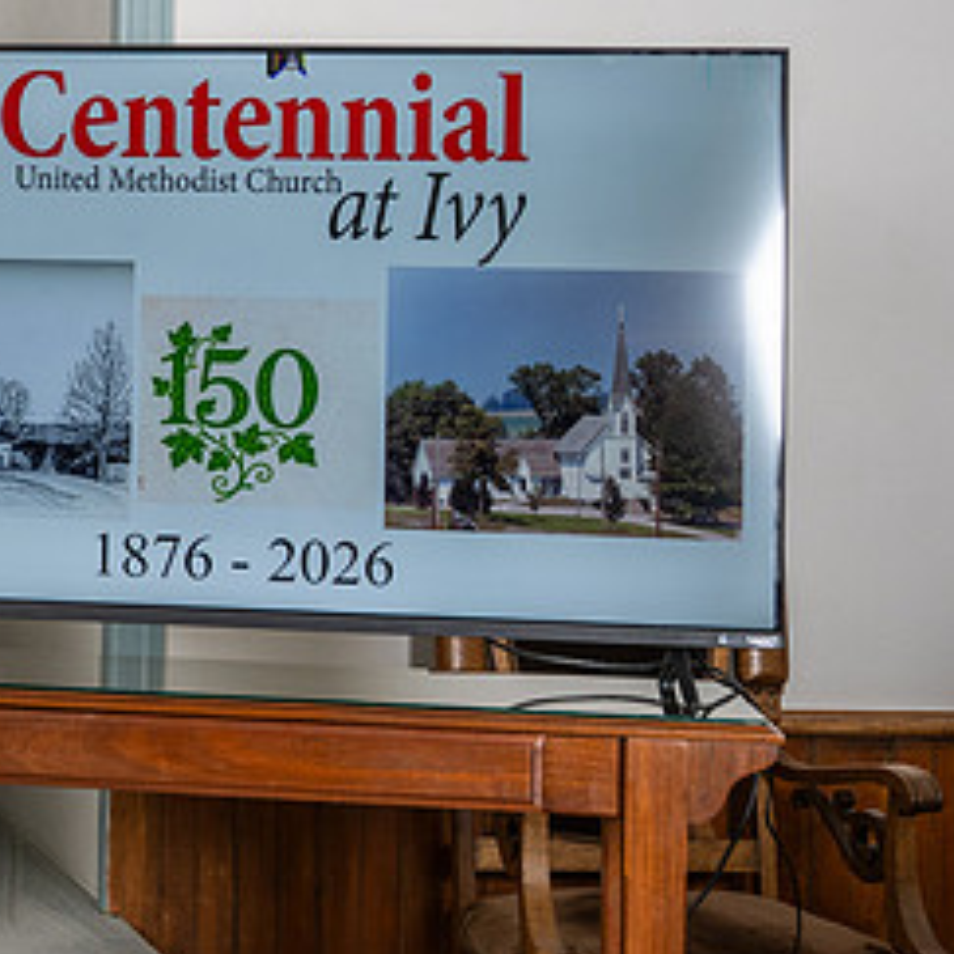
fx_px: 3274
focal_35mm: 105
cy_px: 238
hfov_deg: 15.3
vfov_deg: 16.5
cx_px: -488
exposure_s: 1/160
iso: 200
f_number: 6.3
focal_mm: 30.5
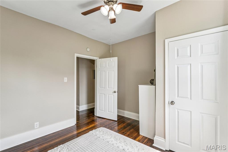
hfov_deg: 96.0
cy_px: 76
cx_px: 114
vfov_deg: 73.0
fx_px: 103
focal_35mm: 16
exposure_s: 1/13
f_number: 13
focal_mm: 16.2
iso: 200
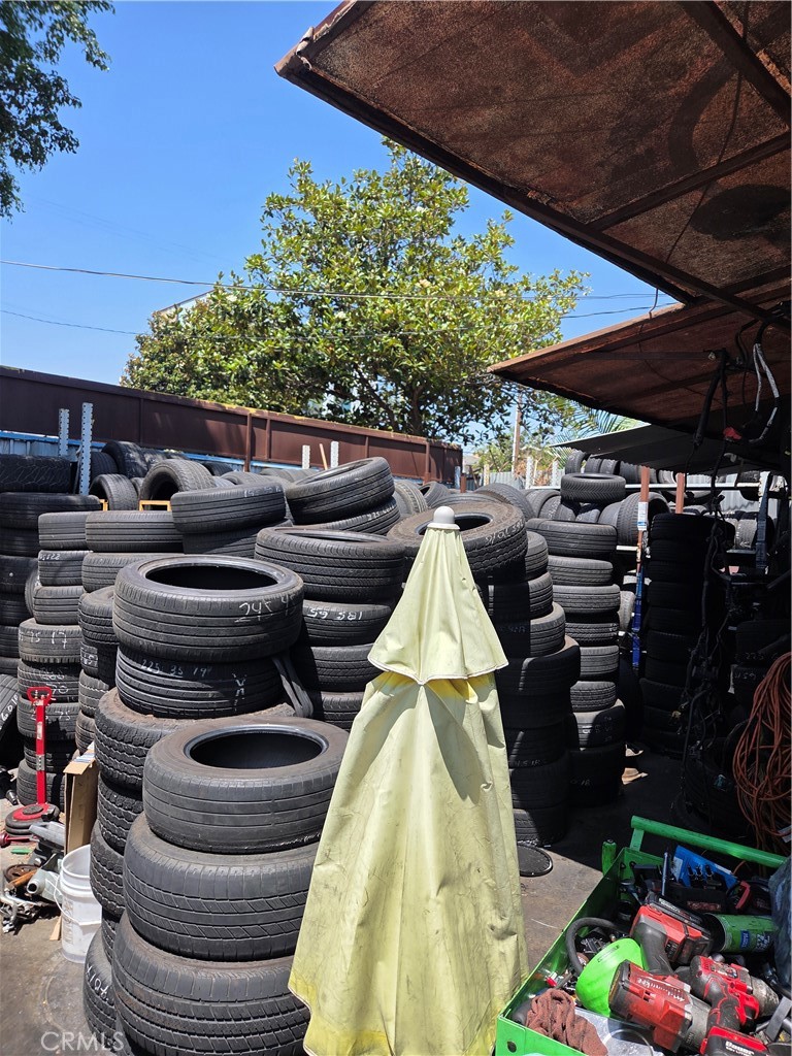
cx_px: 396
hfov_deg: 58.9
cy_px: 528
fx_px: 702
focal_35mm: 23
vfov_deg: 73.9
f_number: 1.8
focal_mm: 5.4
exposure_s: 1/2593
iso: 80
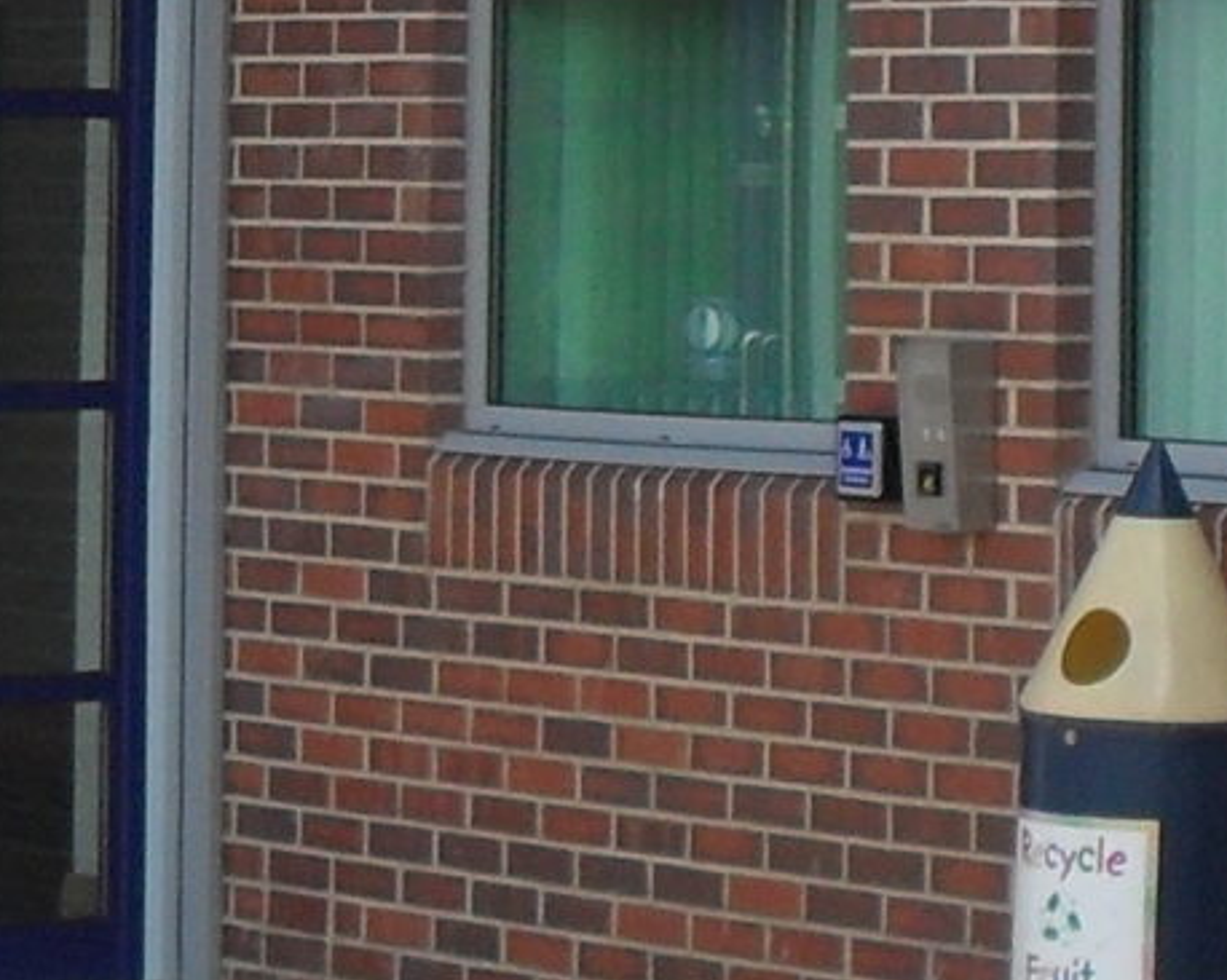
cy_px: -648
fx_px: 6933
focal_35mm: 191
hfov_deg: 9.9
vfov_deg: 7.9
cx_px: 1610
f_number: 8.9
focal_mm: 6.2
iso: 100
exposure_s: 1/125
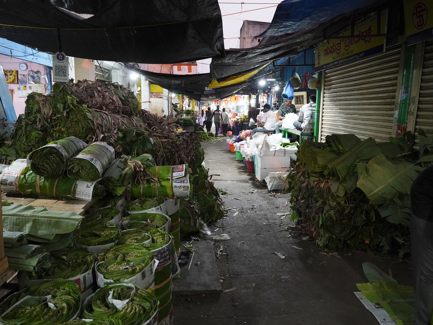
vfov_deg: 53.1
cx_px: 212
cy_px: 163
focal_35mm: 26
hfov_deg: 67.3
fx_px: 325
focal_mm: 24
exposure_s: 1/80
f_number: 5.6
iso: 3200
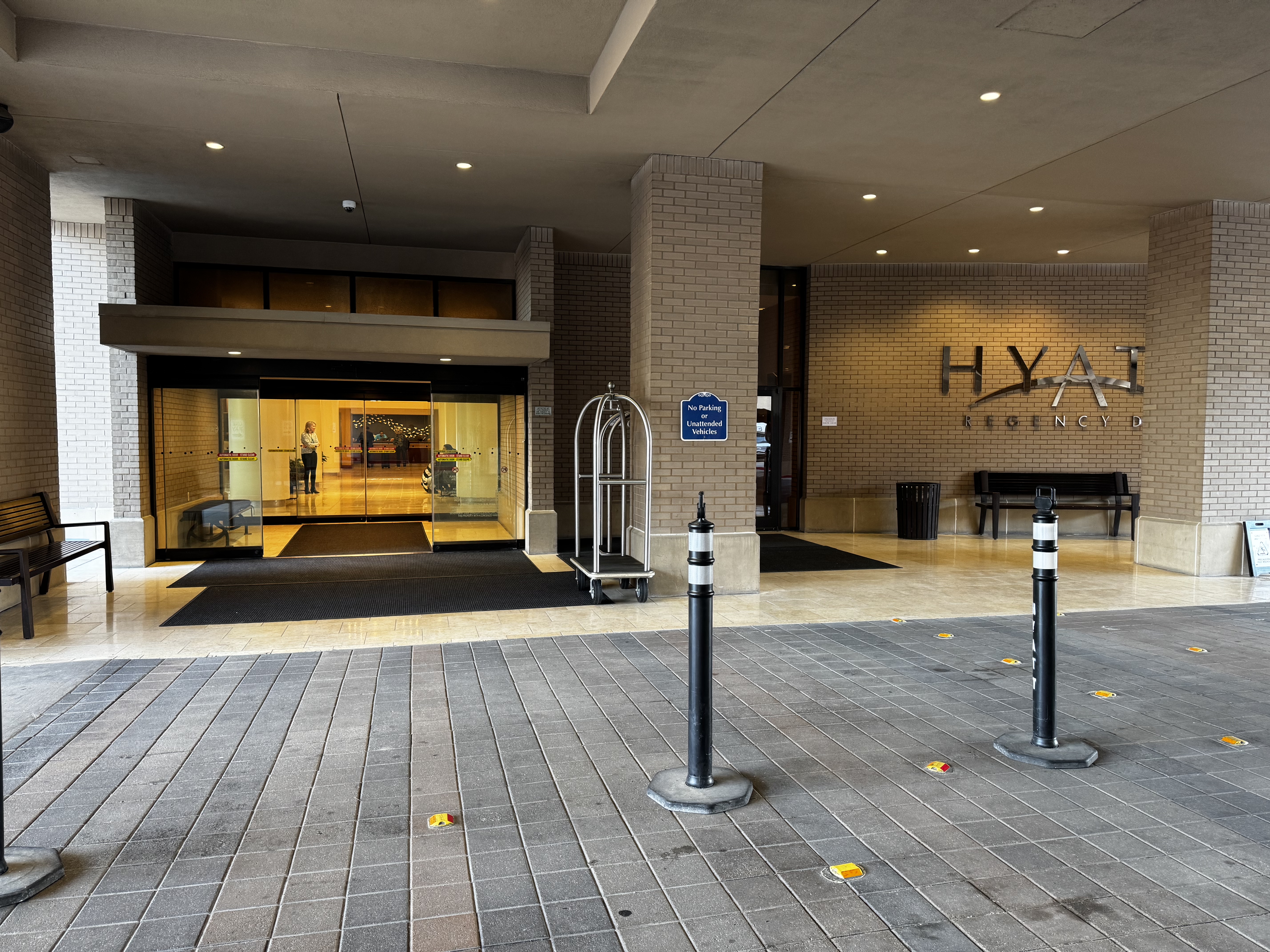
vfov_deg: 56.8
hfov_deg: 71.6
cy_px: 476
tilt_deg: -3.3
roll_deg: +0.1
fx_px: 881
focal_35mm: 24
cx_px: 635
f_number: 1.78
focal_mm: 6.76
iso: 160
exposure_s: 1/60
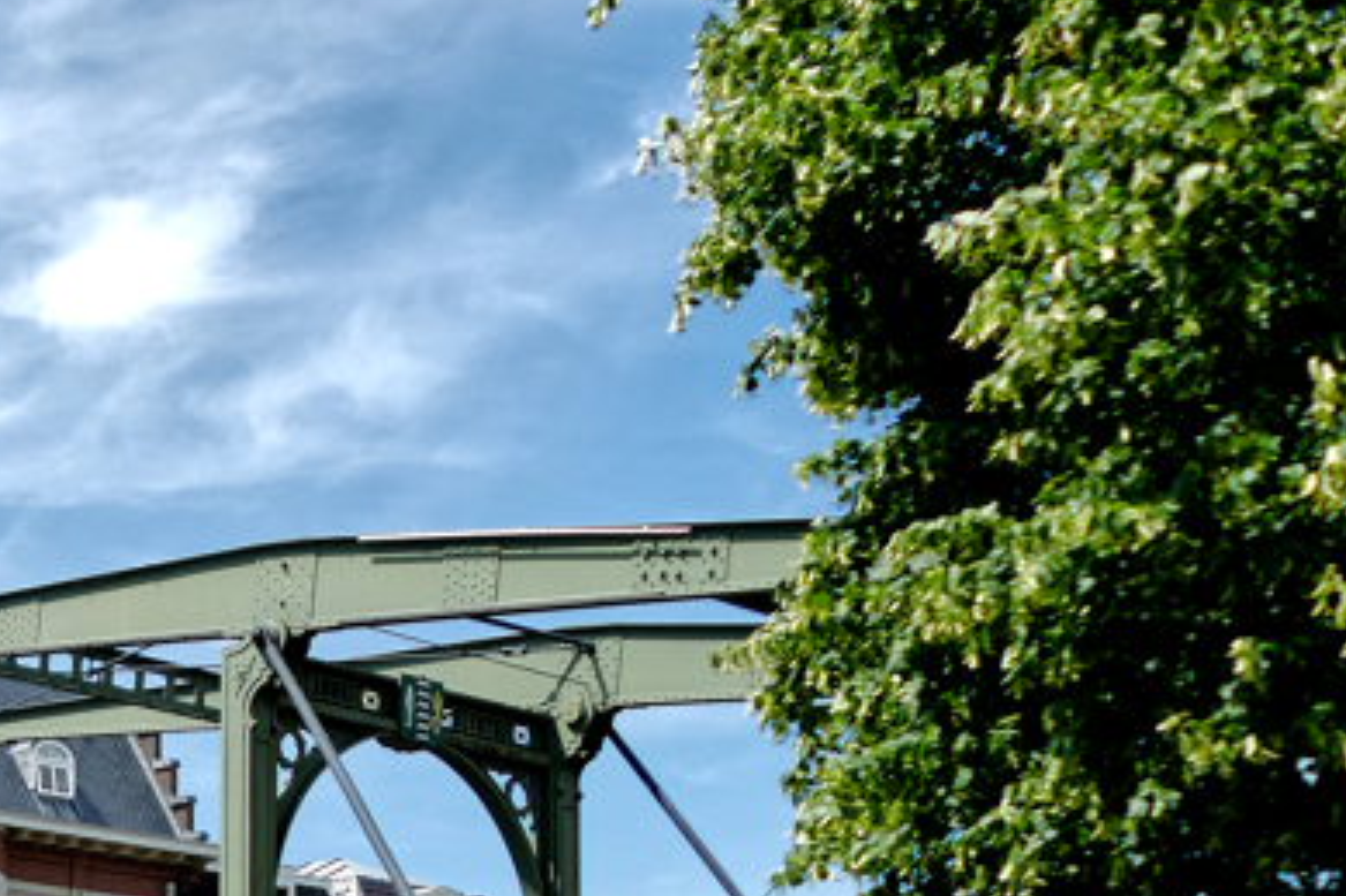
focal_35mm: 79
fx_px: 2952
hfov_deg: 23.3
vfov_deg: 16.7
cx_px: -304
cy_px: 1015
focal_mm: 10.8
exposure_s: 1/2000
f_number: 3.2
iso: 125
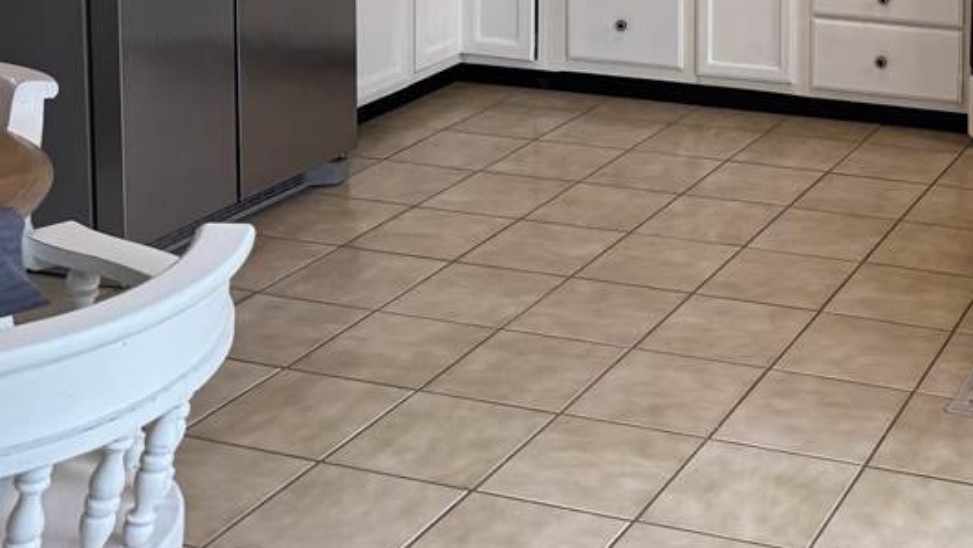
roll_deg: -1.0
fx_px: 1626
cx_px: 880
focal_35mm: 63
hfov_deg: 31.7
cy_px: -175
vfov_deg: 17.8
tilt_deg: -7.2
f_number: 1.78
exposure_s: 1/120
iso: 160
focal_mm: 6.76
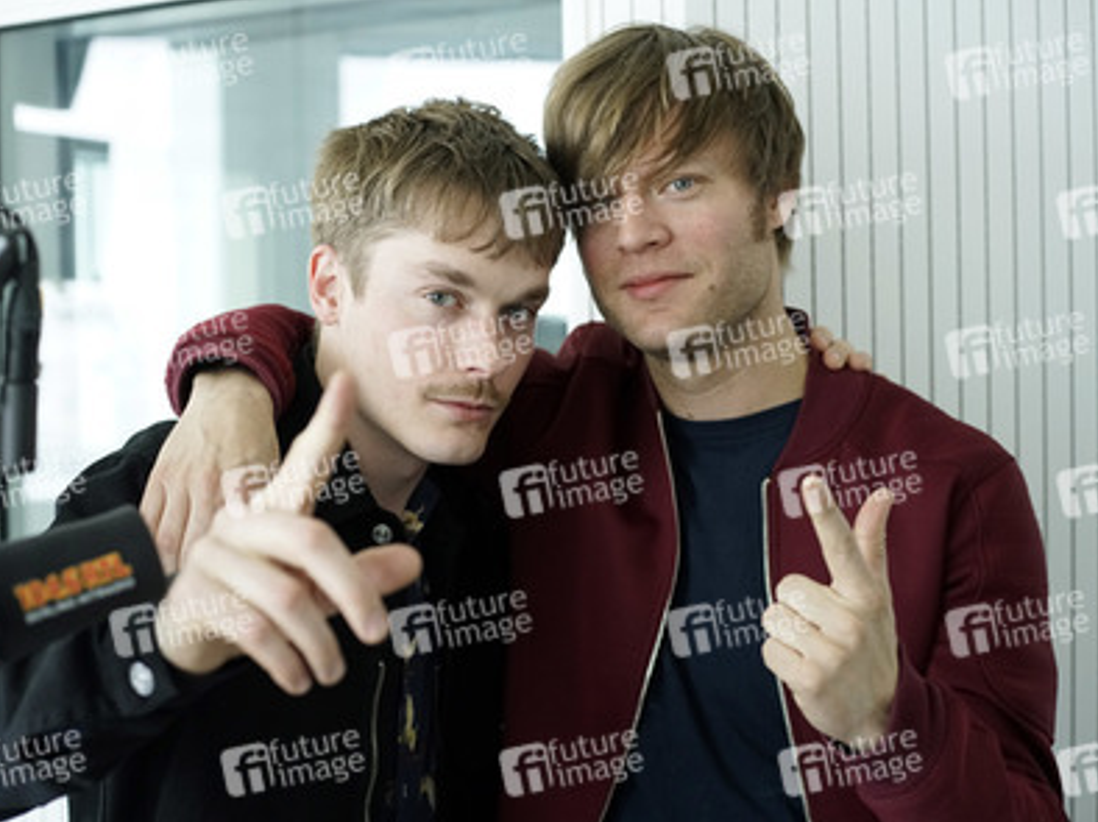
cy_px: 415
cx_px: 497
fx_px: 1744
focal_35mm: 55
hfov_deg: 34.9
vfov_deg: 26.5
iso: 3200
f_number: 3.5
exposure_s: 1/250
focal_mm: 50
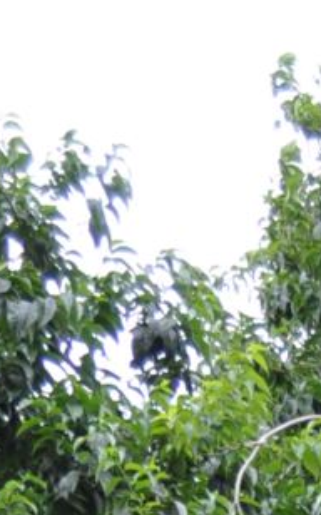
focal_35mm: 253
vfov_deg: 7.4
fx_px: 3548
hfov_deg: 5.1
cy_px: 1494
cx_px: 516
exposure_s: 1/160
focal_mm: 24
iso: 200
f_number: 6.3
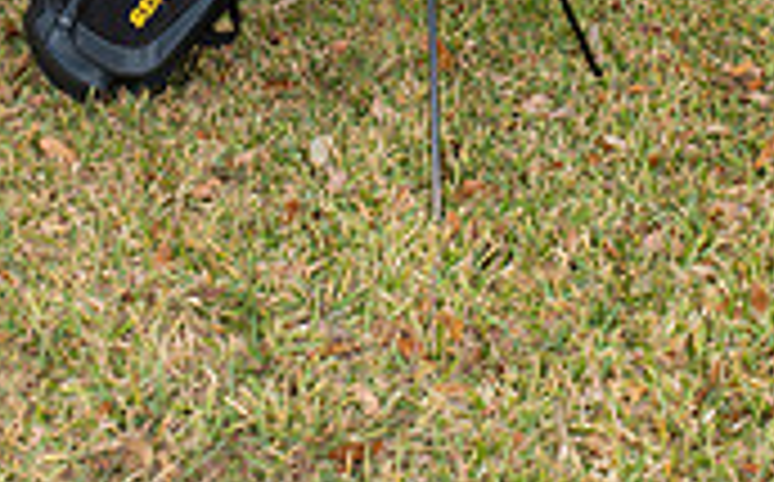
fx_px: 2022
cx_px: 486
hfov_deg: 21.6
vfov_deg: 11.9
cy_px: -527
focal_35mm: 96
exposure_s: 1/250
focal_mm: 36
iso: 250
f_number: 7.1
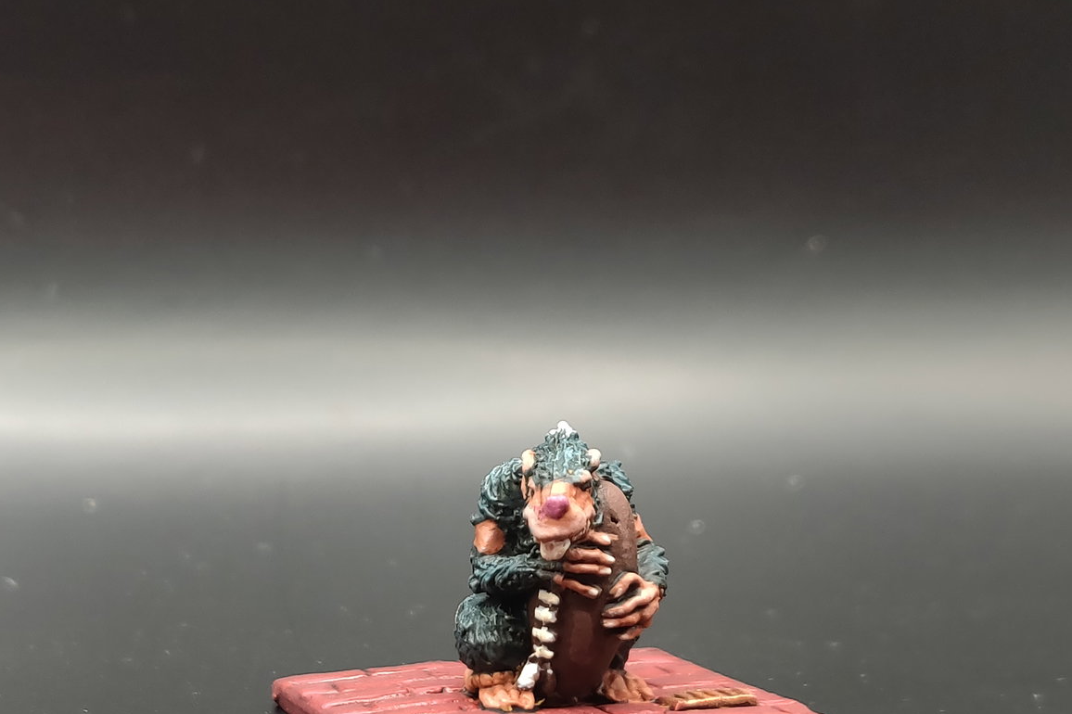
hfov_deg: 53.1
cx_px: 481
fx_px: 1072
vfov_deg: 36.3
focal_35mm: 36
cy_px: 495
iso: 400
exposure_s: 1/33
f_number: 1.7
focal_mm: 4.25
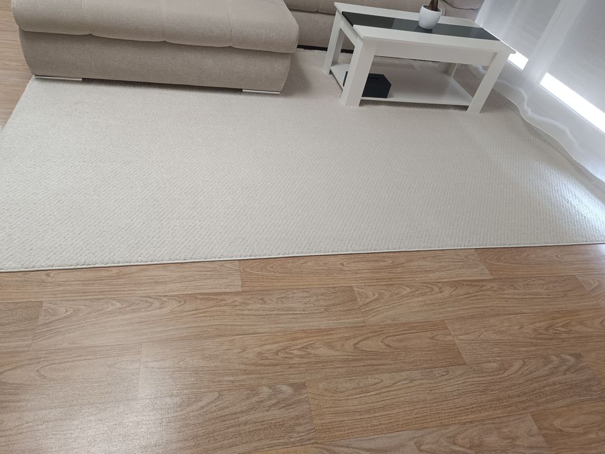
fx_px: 419
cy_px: 227
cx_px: 302
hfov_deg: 71.6
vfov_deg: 56.8
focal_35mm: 24
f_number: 1.65
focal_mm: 6.14
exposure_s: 1/50
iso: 1419
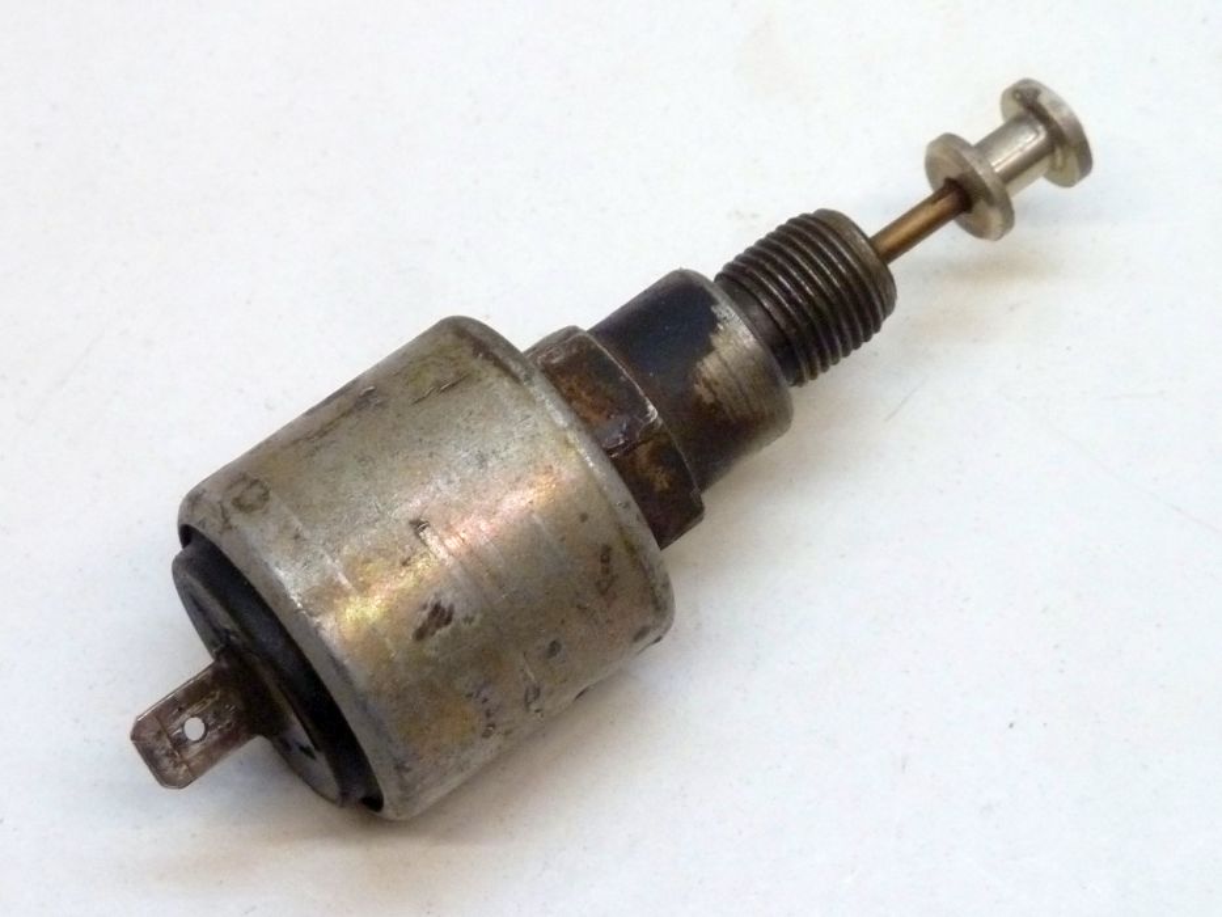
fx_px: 2930
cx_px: 611
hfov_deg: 23.6
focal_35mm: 83
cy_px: 458
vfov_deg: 17.8
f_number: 4.2
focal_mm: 13.7
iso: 400
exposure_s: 1/25
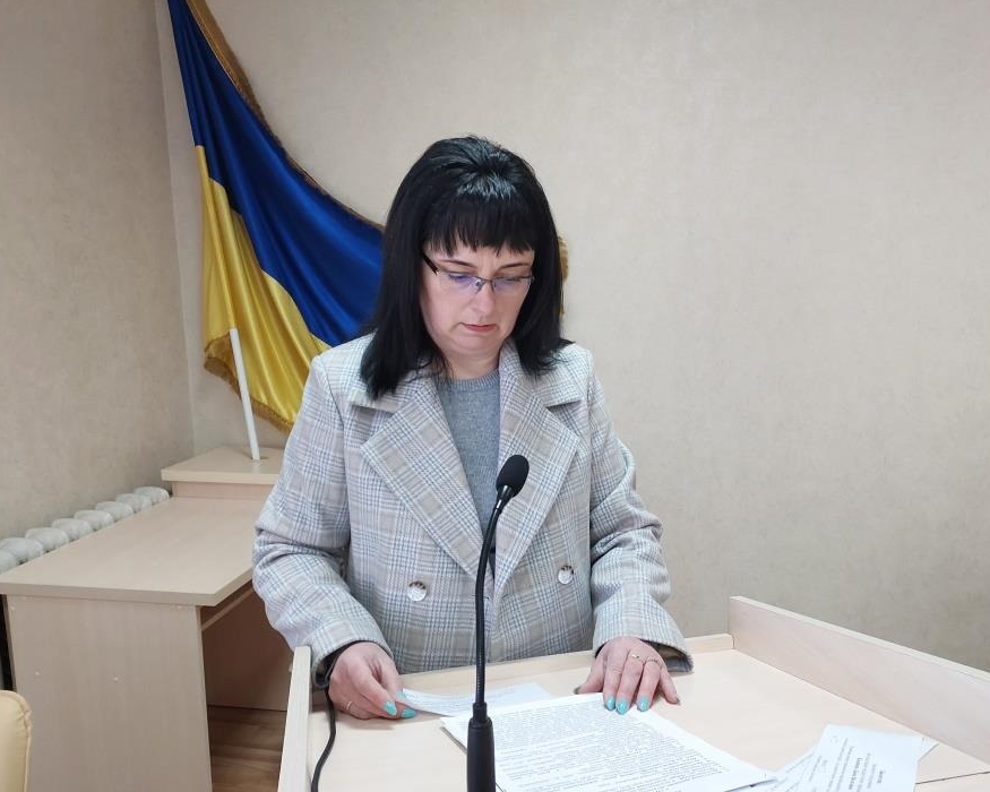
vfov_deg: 45.7
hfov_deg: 55.6
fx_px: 938
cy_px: 430
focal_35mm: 32
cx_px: 532
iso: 200
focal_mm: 5.32
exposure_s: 1/50
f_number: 1.8
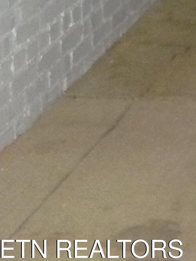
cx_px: 585
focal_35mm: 162
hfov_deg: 7.9
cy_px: -151
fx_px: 1223
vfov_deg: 11.6
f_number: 2.8
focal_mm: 6
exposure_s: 1/30
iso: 400
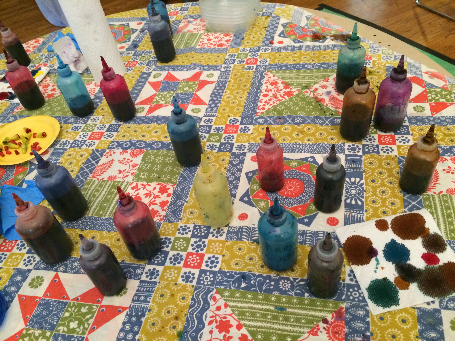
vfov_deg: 48.2
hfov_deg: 61.7
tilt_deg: -46.0
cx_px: 228
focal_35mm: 29
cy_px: 170
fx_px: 381
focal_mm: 4.15
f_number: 2.2
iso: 250
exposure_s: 1/20
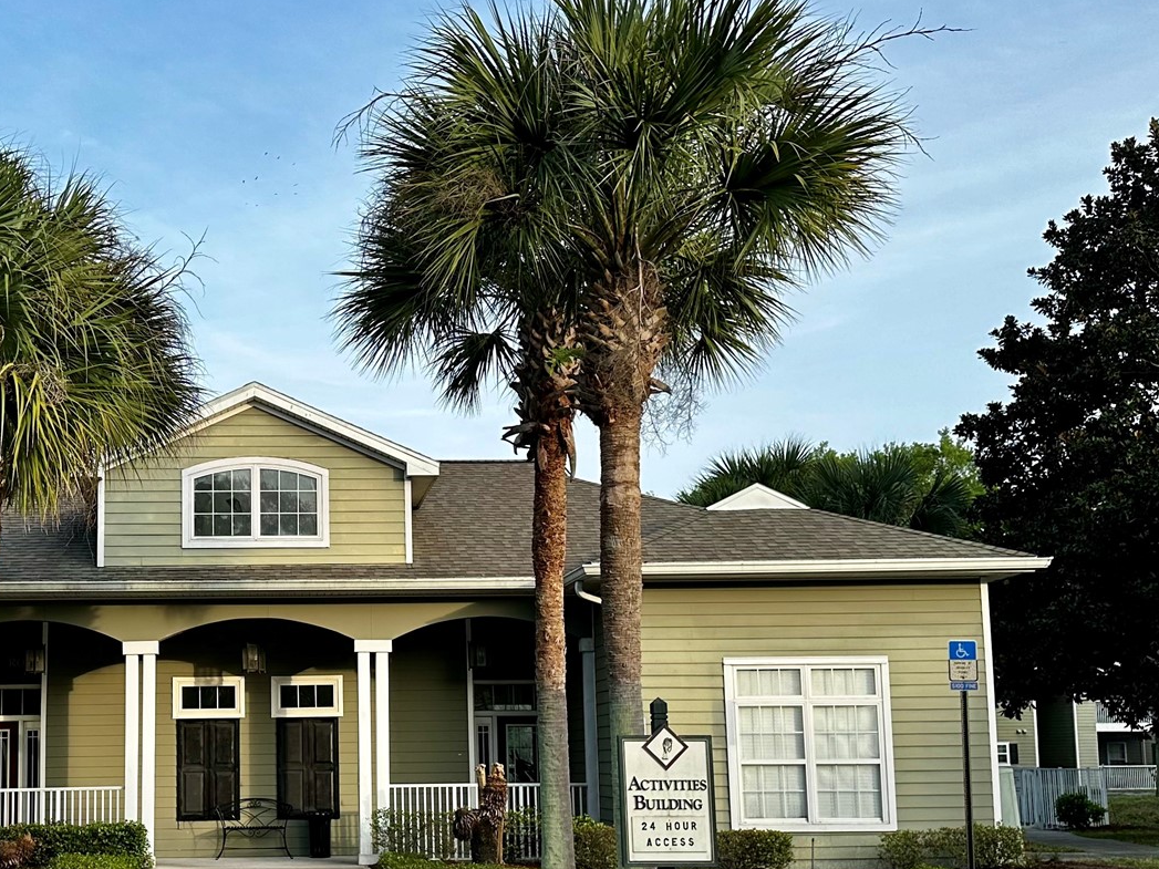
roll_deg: +0.5
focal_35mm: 44
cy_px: 597
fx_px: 1473
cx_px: 308
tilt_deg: +6.4
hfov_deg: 41.8
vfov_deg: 32.5
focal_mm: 6.86
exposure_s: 1/1289
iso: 80
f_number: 1.78
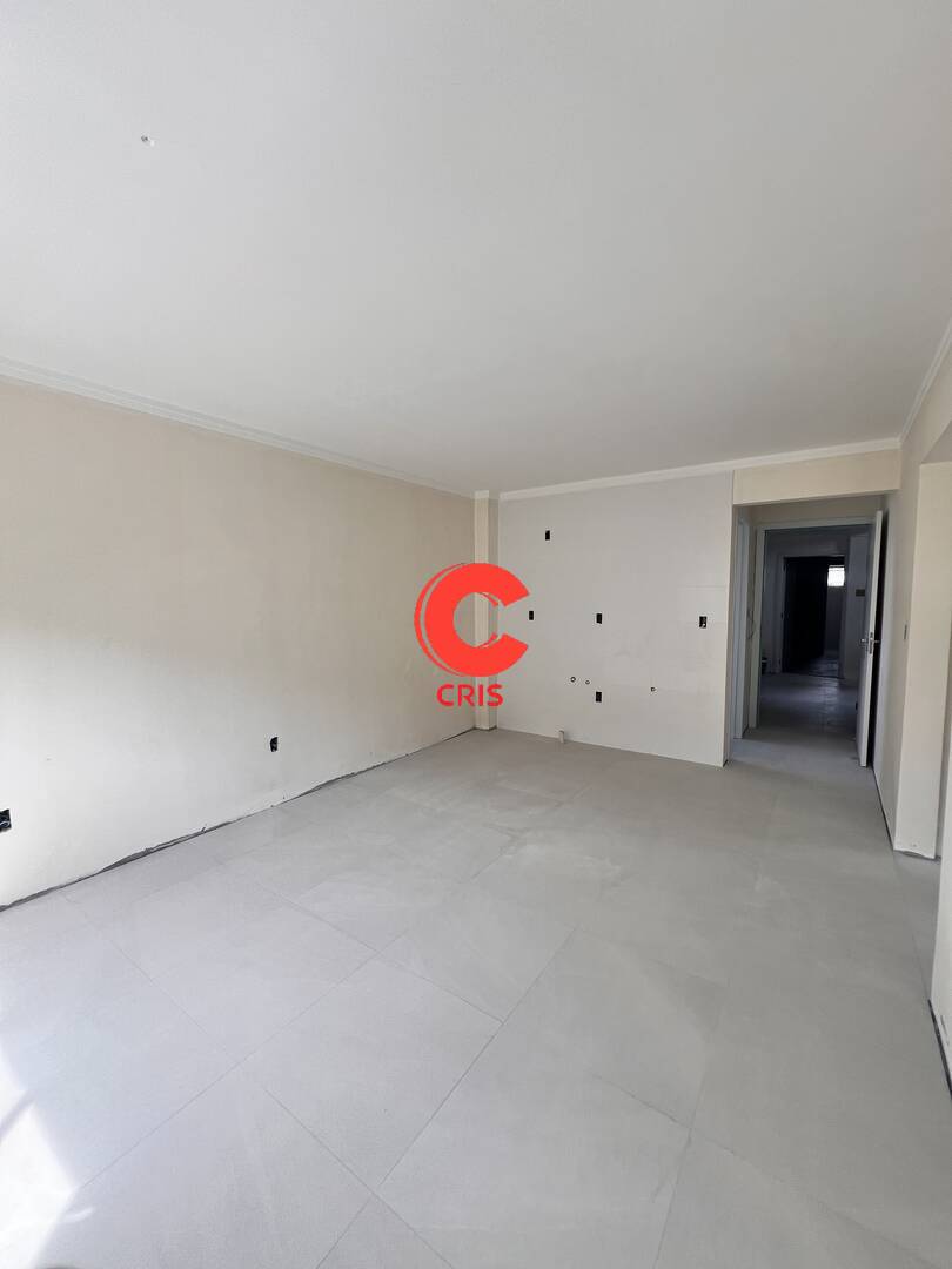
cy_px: 634
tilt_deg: -4.3
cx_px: 476
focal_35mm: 13
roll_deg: +0.6
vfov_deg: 106.2
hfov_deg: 89.9
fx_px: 477
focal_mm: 1.57
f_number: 1.8
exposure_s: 1/133
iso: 32
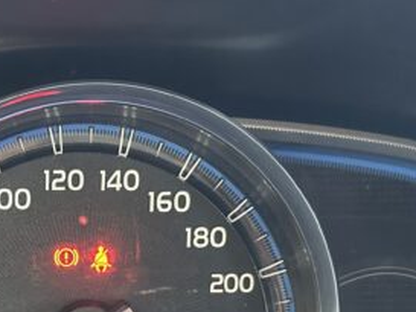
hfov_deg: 27.1
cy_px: 305
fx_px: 842
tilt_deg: -21.5
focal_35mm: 70
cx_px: 73
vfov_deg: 20.4
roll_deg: -1.9
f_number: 1.78
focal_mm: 6.86
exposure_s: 1/60
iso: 640
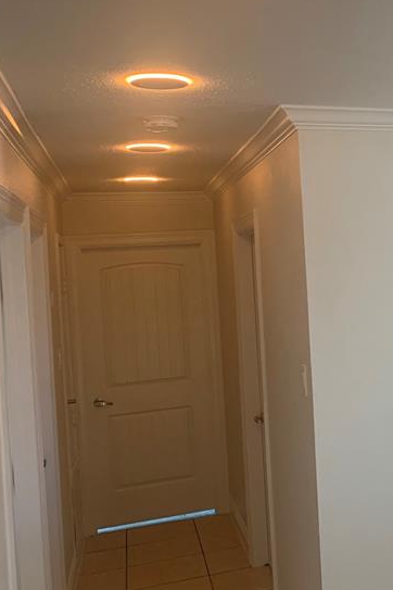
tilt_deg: +1.5
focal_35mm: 51
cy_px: 263
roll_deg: +2.4
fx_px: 835
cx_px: 524
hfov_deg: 23.2
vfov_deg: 38.8
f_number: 1.8
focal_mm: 4.25
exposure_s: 1/99
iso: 100
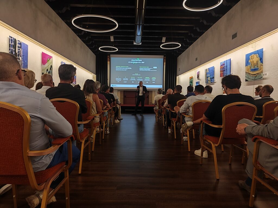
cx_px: 139
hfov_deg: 73.9
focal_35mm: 23
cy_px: 104
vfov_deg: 58.9
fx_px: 185
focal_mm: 5.59
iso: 319
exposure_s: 1/13
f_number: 1.88
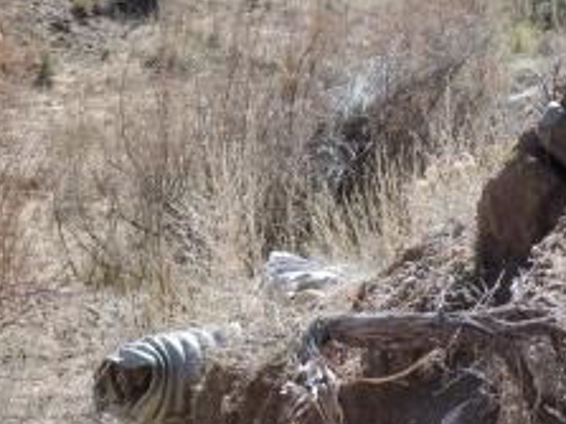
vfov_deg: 10.8
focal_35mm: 135
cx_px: 185
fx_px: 2206
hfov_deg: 14.6
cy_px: -28
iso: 100
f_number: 3.5
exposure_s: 1/400
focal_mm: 8.4
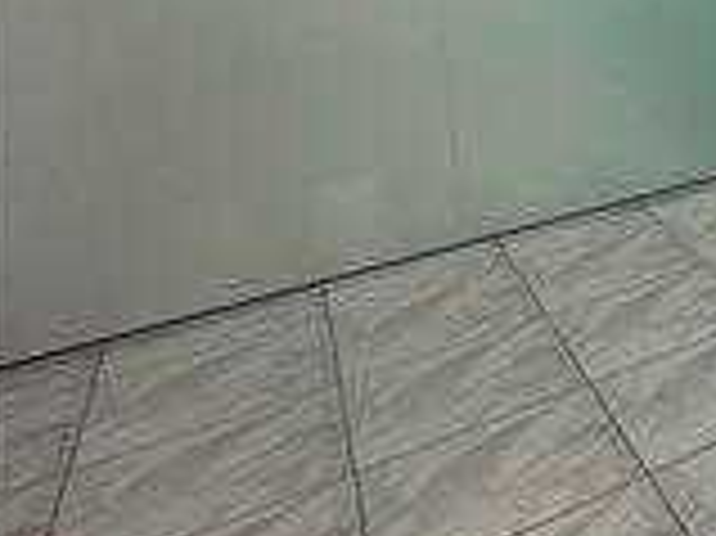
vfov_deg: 29.3
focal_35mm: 44
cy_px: -70
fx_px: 909
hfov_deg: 27.4
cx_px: 1103
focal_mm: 2.22
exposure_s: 1/99
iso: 125
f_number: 2.2
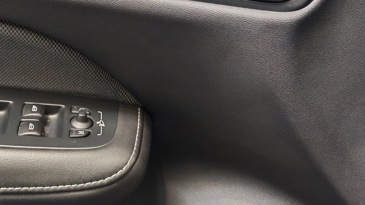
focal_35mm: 55
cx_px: 123
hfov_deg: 37.5
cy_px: 12
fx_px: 532
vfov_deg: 21.3
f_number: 1.9
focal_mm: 6.12
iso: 1600
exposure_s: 1/50
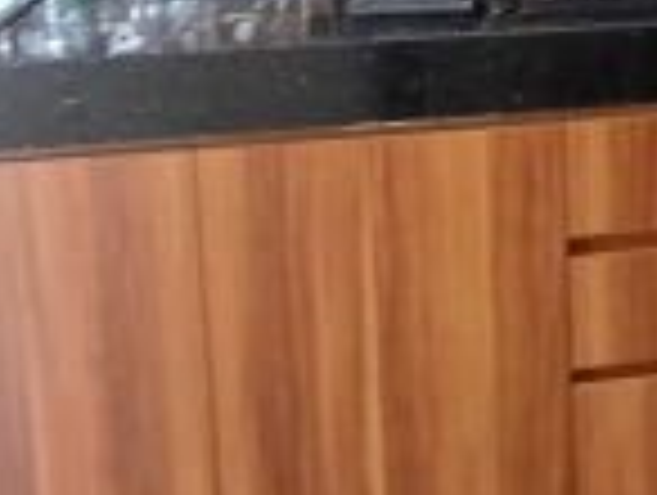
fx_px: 1274
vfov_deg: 19.5
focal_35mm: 67
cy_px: -225
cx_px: 893
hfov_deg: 24.5
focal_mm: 1.64
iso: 200
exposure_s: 1/33
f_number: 2.2
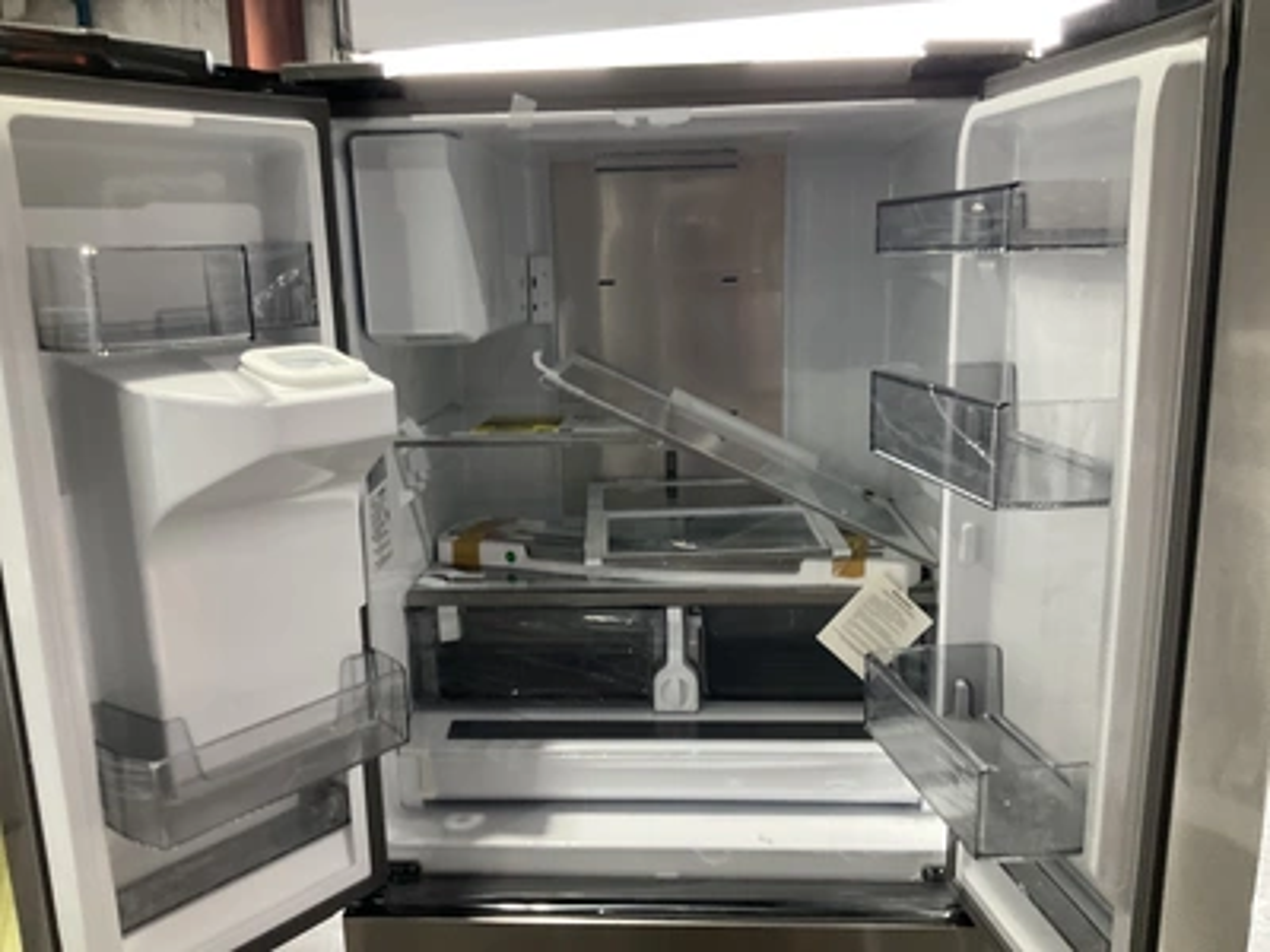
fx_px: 1064
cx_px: 635
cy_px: 476
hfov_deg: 61.7
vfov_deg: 48.2
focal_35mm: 29
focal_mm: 3
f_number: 1.8
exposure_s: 1/60
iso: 100
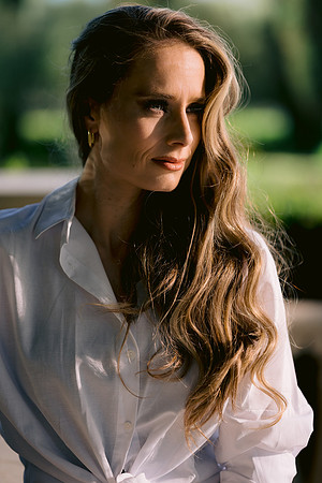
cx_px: 161
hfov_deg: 16.1
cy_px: 242
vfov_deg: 23.9
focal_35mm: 85
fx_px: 1140
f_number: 1.8
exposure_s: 1/4000
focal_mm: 85
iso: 200
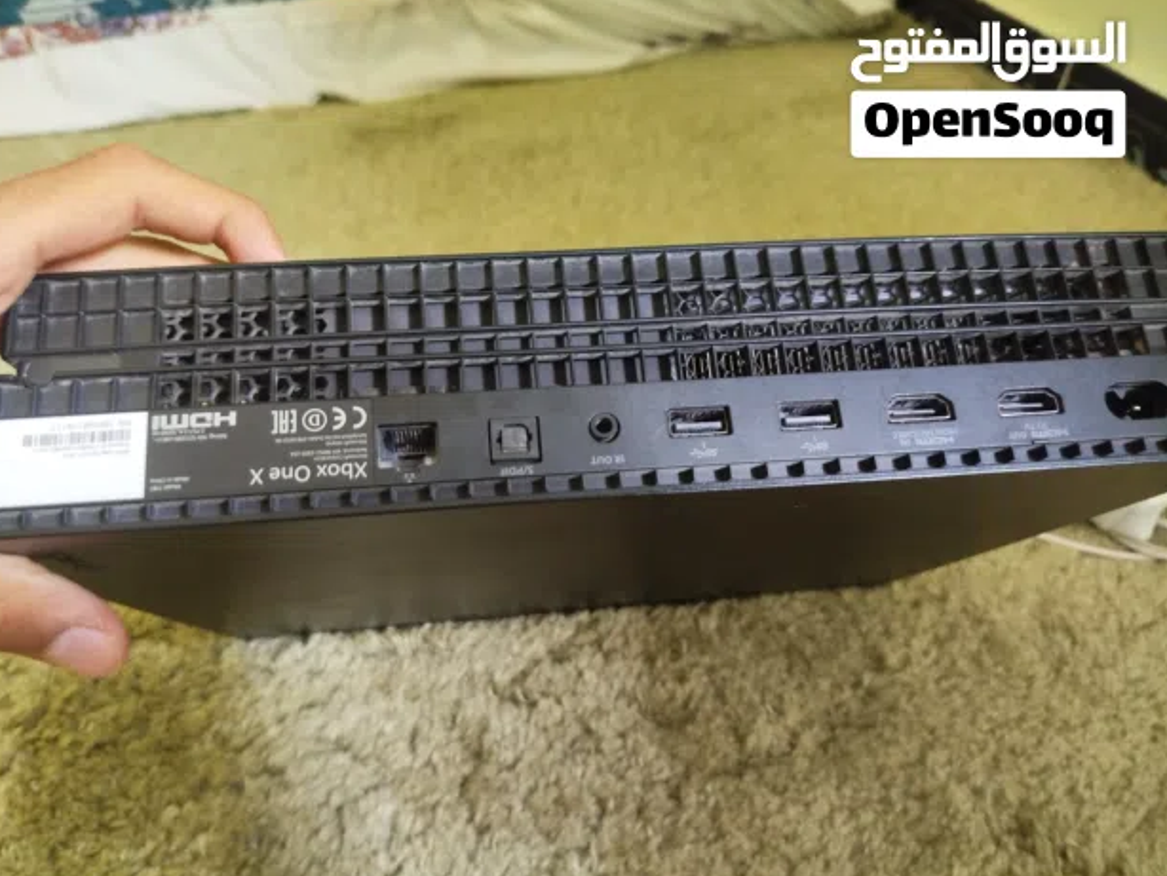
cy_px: 431
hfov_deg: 69.4
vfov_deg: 54.9
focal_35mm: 25
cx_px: 564
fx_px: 843
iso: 400
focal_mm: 5.31
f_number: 1.7
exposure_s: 1/17
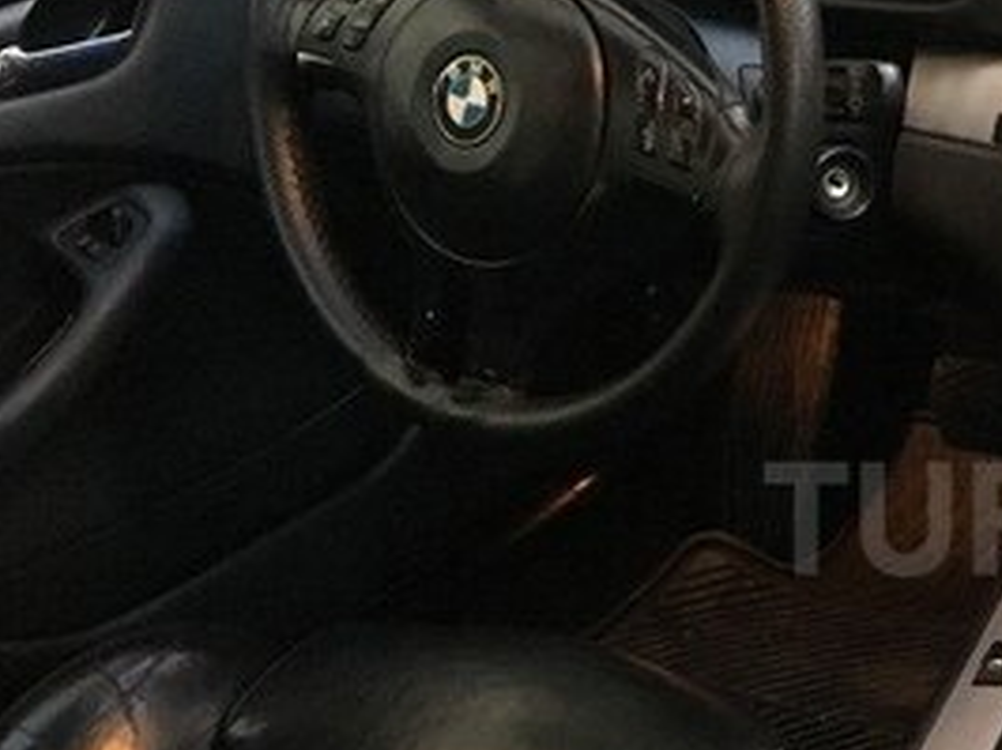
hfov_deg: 24.9
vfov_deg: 20.3
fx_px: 2082
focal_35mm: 72
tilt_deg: -30.9
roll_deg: +2.8
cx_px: 1149
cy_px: 518
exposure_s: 1/17
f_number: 2.2
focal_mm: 4.15
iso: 320
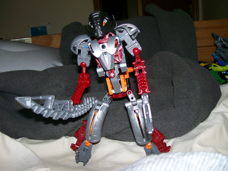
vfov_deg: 39.7
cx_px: 114
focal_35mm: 36
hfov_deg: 51.4
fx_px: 237
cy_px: 86
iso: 80
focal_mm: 6
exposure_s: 1/64
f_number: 2.7
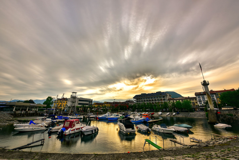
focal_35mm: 14
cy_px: 80
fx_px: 93
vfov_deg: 81.3
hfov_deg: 104.2
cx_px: 120
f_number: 7.1
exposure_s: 1/200
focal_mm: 14
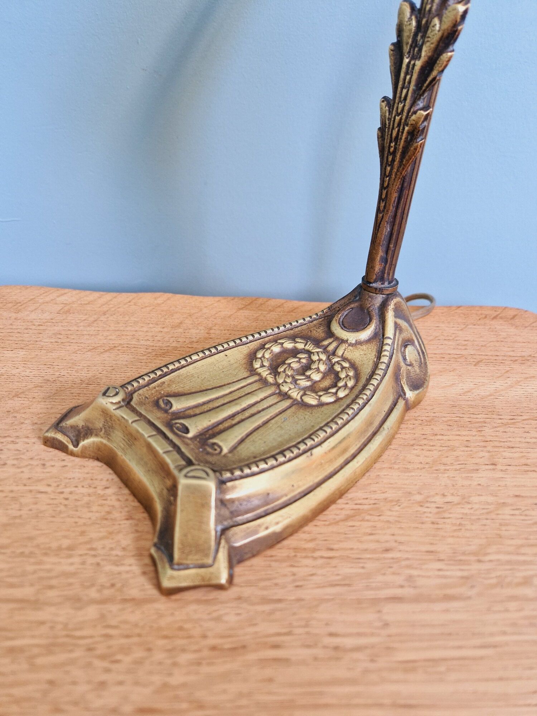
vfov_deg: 73.9
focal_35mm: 23
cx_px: 268
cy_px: 358
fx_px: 476
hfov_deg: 58.9
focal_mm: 5.4
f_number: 1.8
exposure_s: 1/100
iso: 320
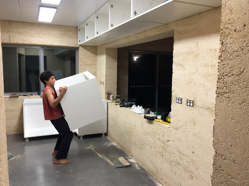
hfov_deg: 60.0
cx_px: 126
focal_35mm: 30
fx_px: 216
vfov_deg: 46.8
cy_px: 92
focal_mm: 4.15
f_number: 2.2
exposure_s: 1/17
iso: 40
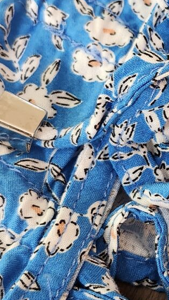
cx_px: 258
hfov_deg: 12.5
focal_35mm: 92
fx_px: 733
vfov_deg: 23.1
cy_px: 115
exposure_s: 1/60
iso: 640
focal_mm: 5.54
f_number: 1.8
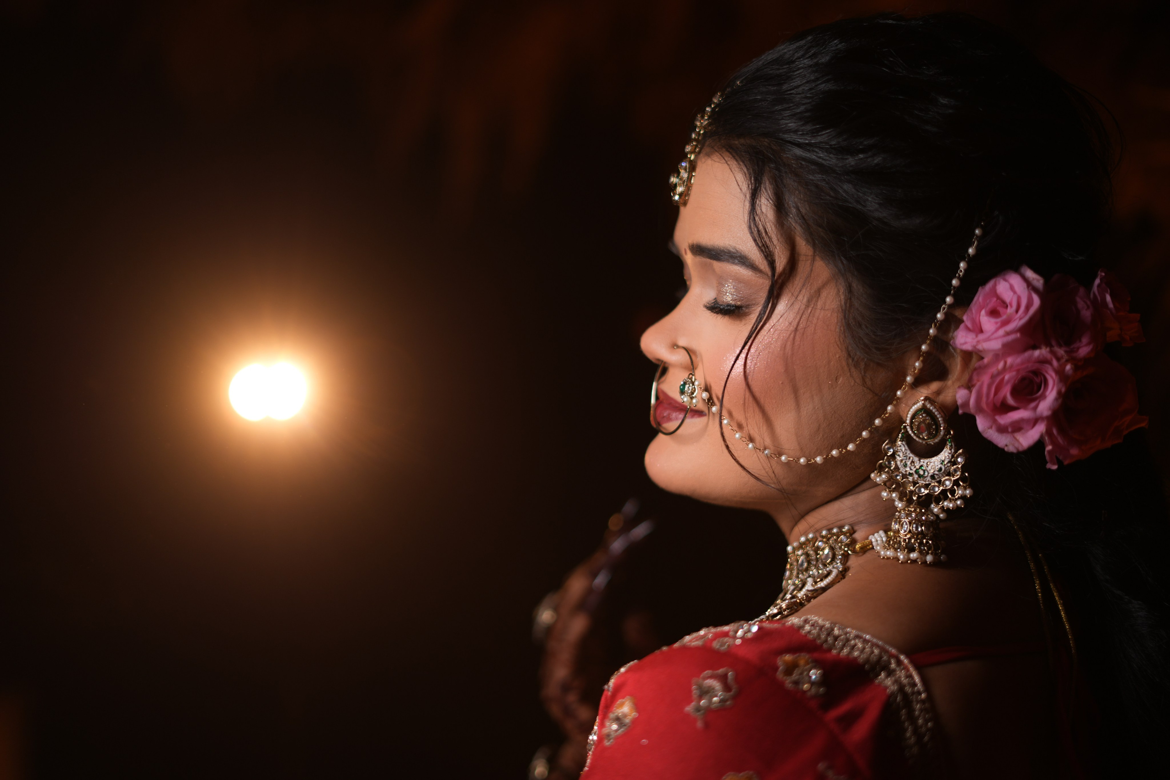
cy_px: 390
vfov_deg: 27.0
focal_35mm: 50
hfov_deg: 39.6
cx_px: 585
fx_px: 1625
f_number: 1.8
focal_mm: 50
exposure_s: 1/160
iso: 160
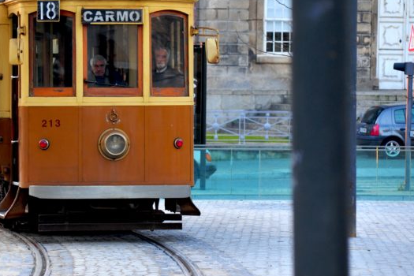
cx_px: 136
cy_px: 79
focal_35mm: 212
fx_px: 2438
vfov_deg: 6.5
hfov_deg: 9.7
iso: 800
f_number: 5
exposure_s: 1/100
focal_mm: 145
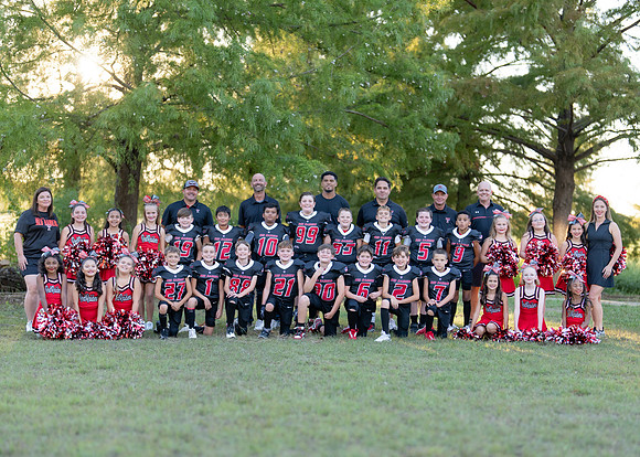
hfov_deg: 30.6
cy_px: 254
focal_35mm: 64
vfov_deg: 22.1
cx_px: 326
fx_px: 1170
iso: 200
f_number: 1.2
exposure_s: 1/1250
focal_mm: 50
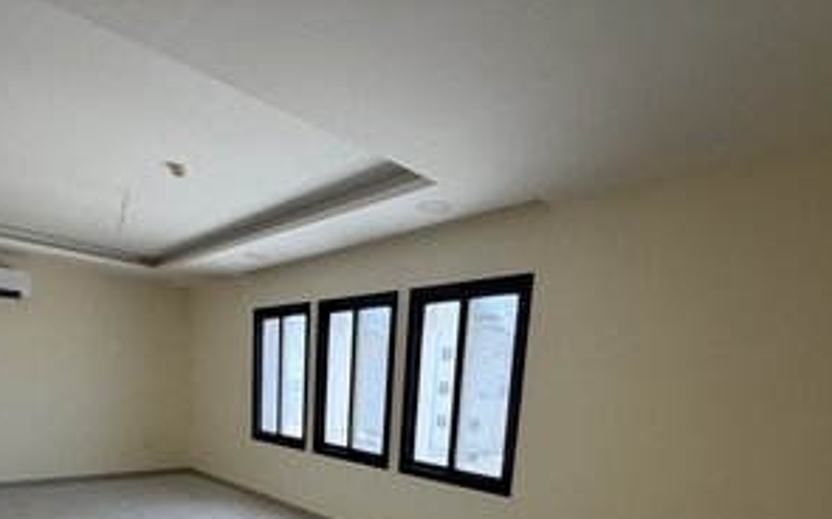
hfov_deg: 77.0
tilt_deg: -9.7
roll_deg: -3.5
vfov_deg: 46.9
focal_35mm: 23
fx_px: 521
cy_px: 481
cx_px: 382
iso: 125
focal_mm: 2.22
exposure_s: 1/121
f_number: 2.2
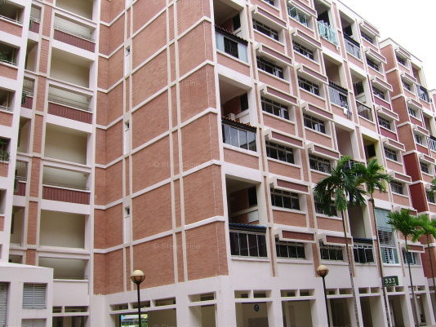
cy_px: 166
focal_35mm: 36
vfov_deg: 39.7
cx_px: 214
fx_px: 454
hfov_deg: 51.3
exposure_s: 1/192
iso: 50
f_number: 5.8
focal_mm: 5.95
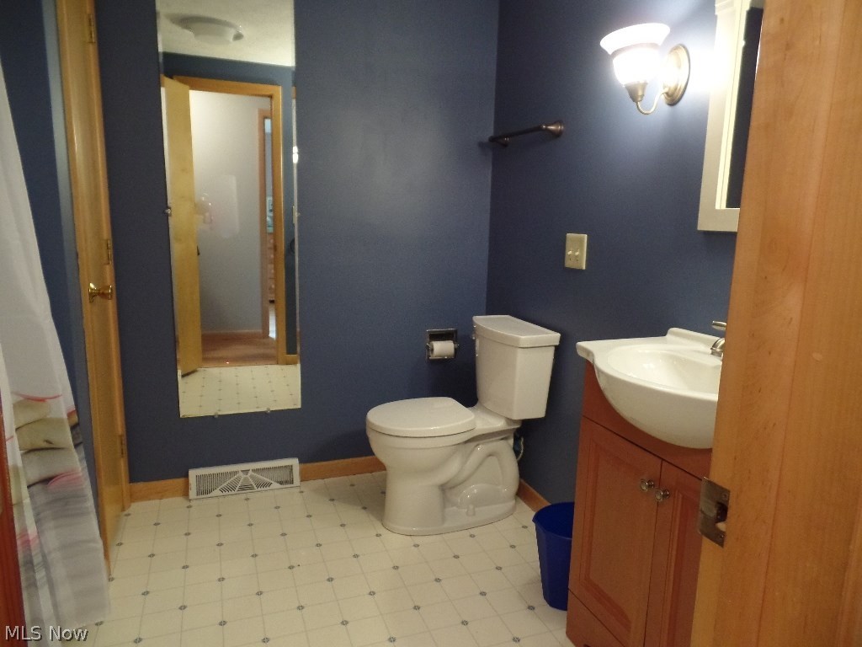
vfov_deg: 58.9
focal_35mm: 23
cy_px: 324
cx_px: 431
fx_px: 573
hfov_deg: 73.9
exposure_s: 1/20
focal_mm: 4.1
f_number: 2.8
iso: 400
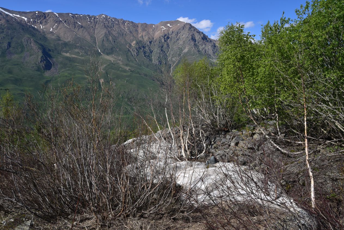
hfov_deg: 57.2
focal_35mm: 33
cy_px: 112
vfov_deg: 40.0
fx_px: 315
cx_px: 168
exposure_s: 1/125
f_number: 14
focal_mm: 32
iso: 100
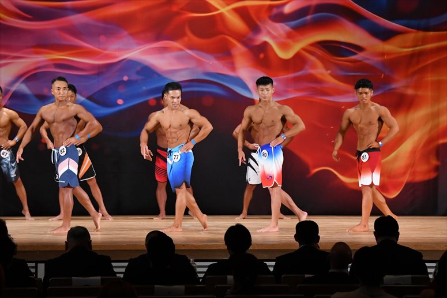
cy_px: 149
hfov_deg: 13.7
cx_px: 224
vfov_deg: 9.1
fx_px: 1862
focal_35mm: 150
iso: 3200
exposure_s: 1/400
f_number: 5.6
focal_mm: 100
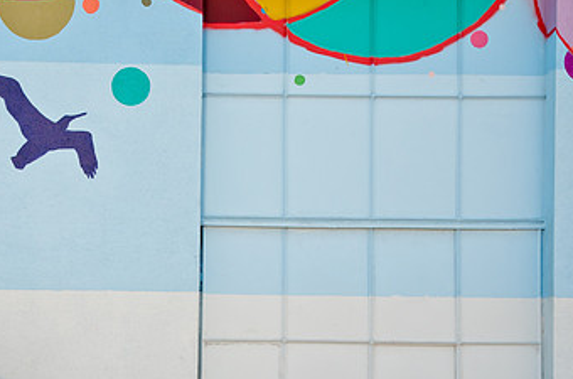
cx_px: 157
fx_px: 1302
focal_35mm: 82
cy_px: 318
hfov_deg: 24.6
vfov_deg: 16.4
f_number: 6.3
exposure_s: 1/250
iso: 200
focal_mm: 32
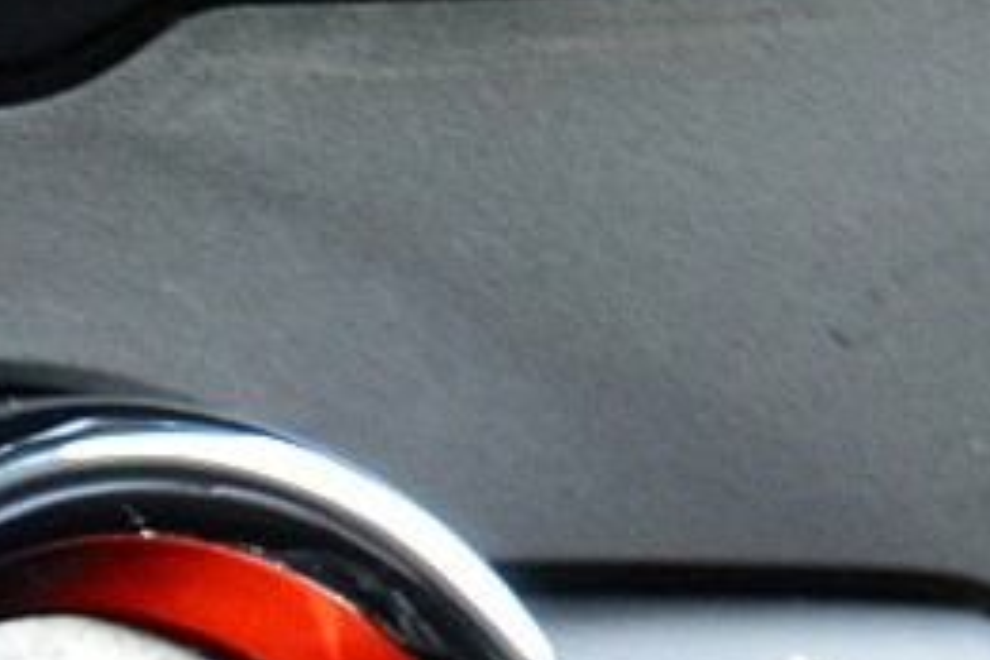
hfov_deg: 9.9
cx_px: -235
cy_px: 1642
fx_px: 5637
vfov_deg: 6.4
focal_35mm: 205
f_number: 5
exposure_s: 1/60
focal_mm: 22
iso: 800
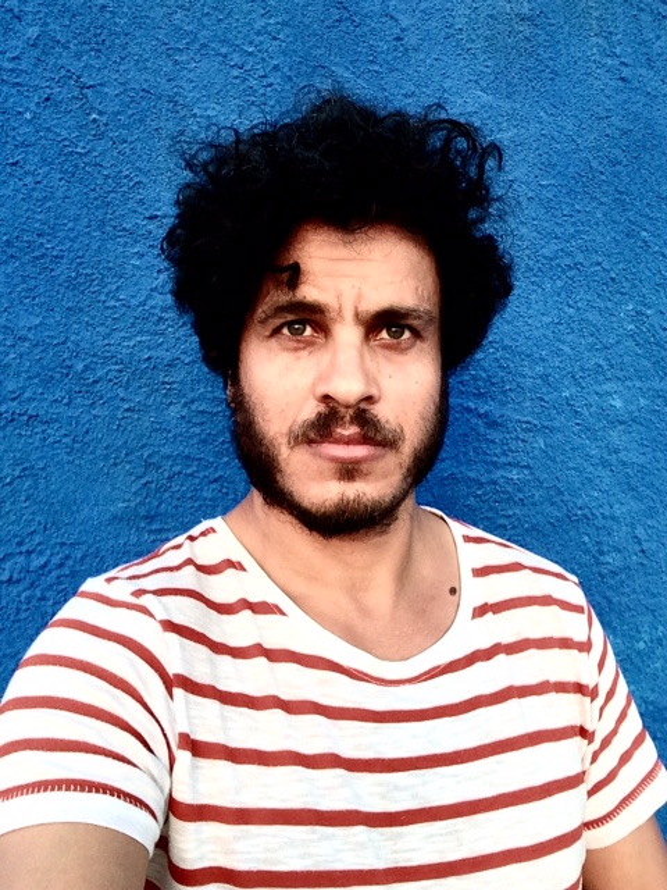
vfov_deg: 58.4
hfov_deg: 45.4
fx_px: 796
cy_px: 445
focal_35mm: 31
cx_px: 334
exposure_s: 1/50
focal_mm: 2.15
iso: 64
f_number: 2.4
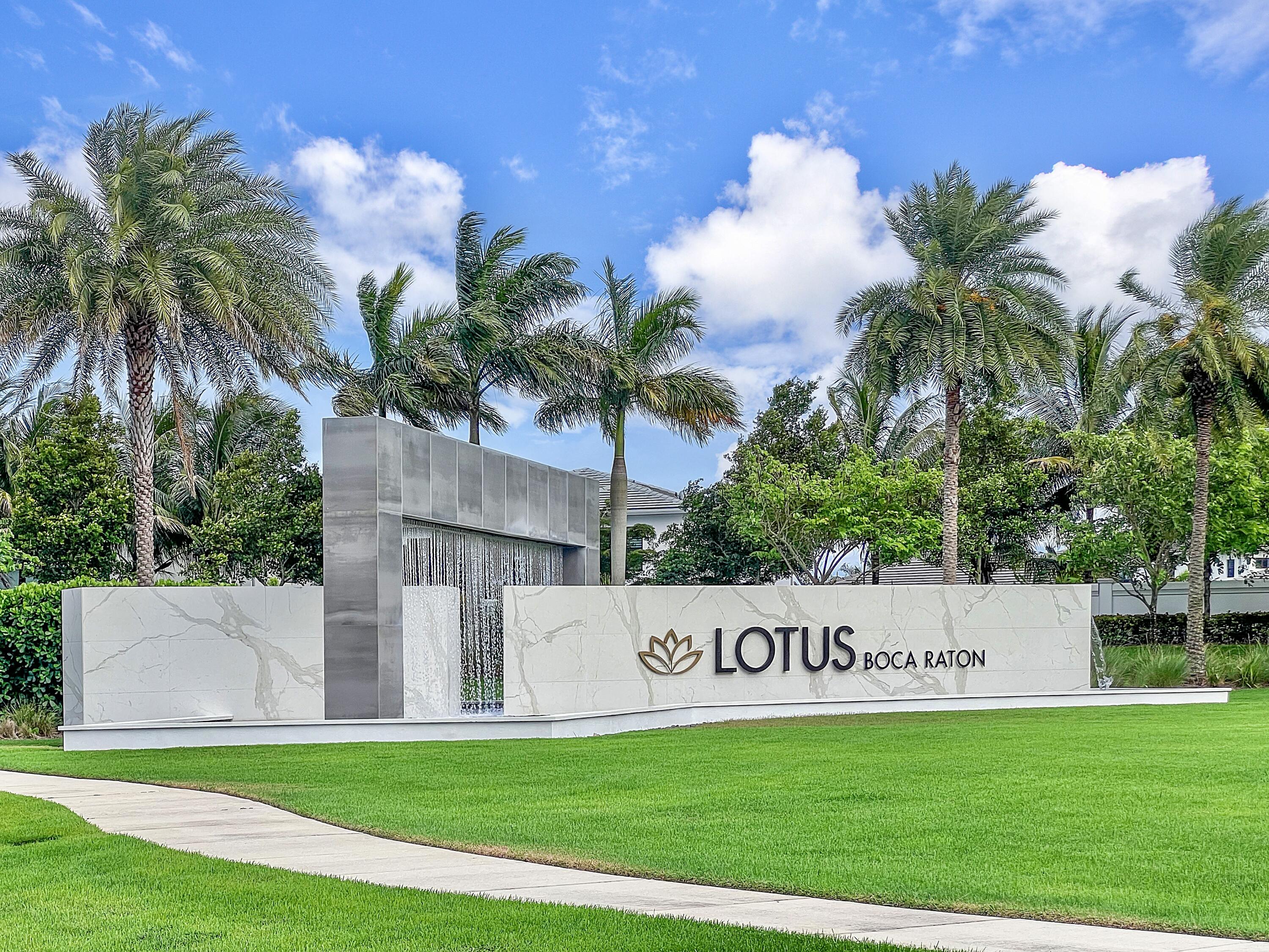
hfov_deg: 25.3
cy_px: 476
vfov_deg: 19.1
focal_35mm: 77
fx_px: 2823
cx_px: 634
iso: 32
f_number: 2.8
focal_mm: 9
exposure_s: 1/272
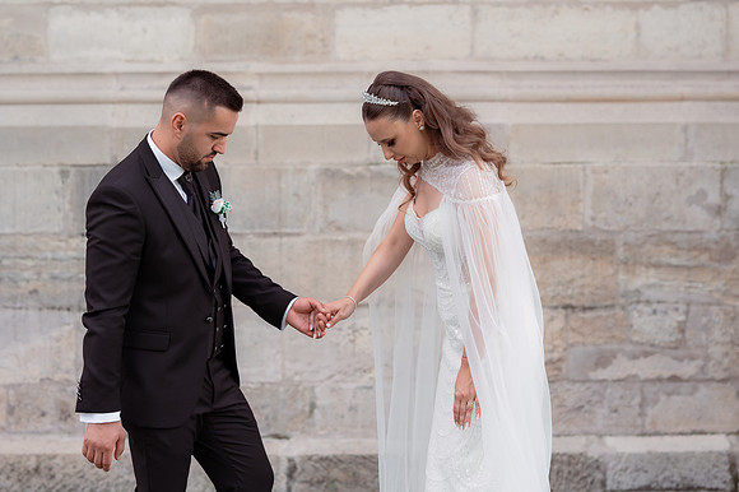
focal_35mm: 87
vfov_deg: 15.7
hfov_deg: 23.5
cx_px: 365
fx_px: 1780
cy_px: 246
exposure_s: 1/640
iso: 200
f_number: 3.2
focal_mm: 85
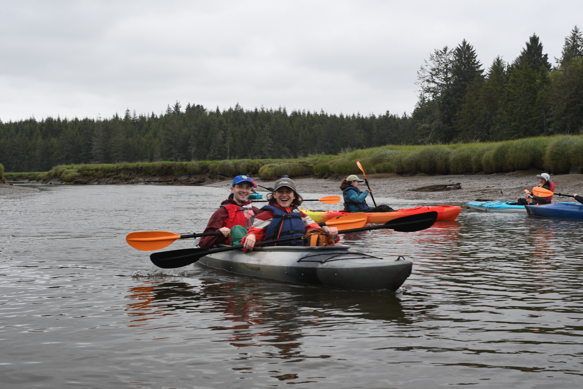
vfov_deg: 22.6
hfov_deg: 33.4
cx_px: 292
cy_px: 194
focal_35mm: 60
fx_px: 972
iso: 1000
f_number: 9
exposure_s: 1/200
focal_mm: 40
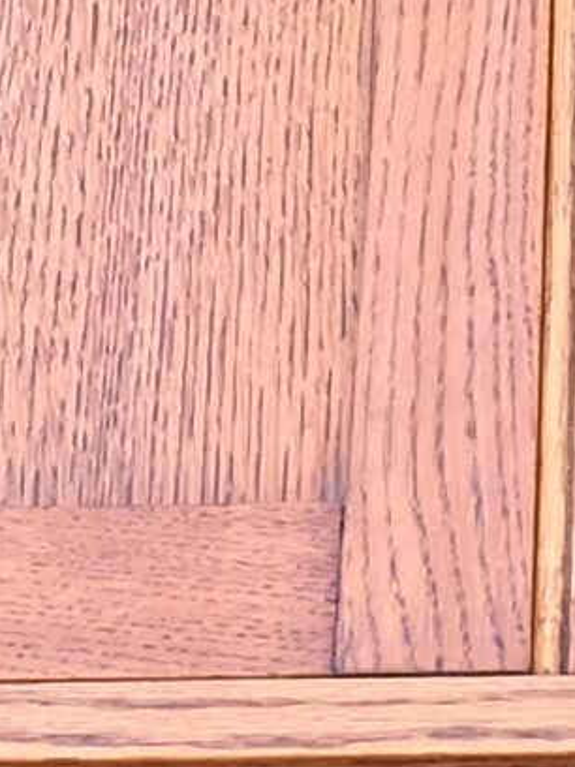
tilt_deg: -14.6
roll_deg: +1.6
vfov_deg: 8.5
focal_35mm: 232
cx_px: 522
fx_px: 5138
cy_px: 45
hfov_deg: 6.4
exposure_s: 1/176
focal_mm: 4.15
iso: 32
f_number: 2.2
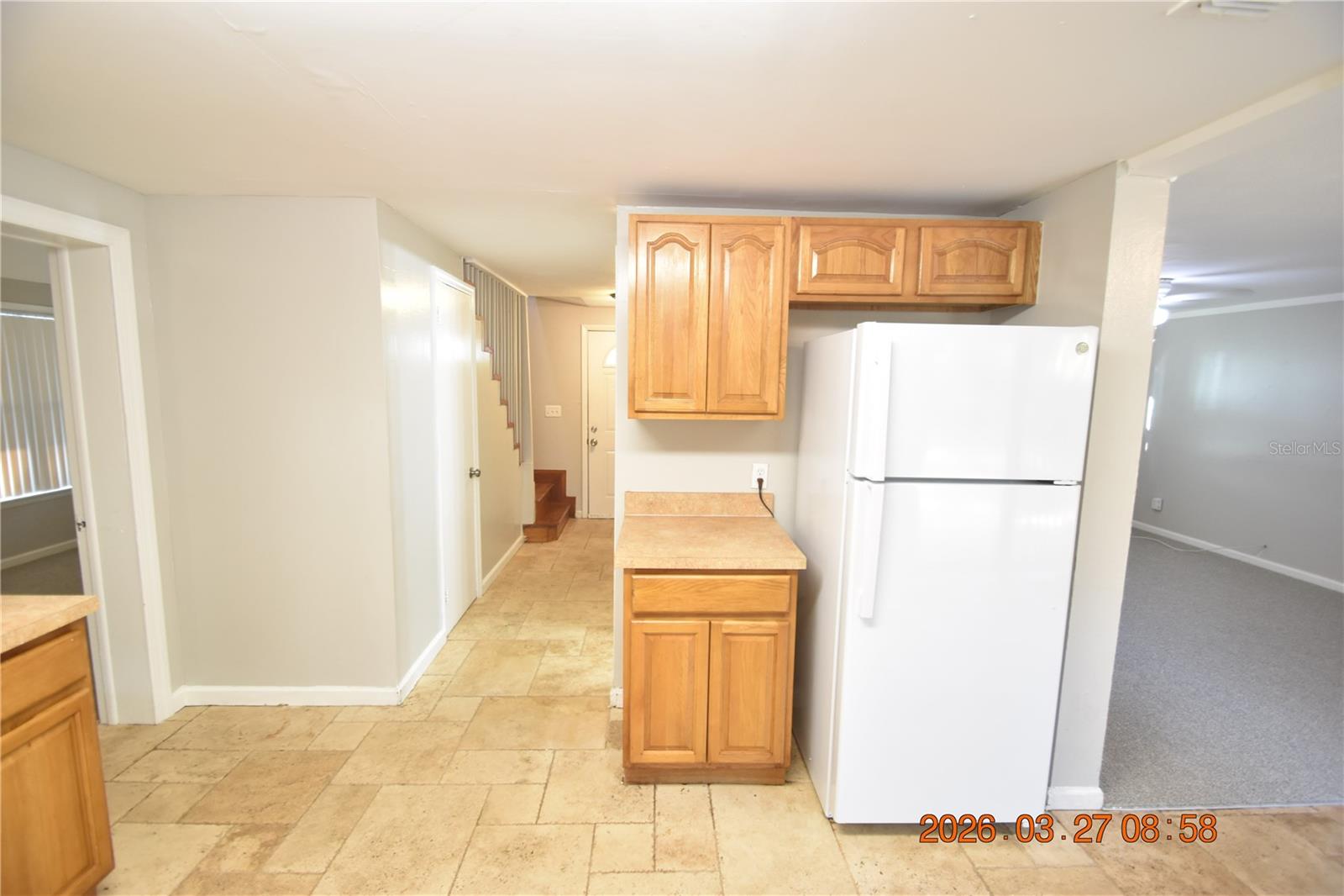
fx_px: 560
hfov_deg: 100.4
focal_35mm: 15
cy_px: 448
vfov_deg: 77.3
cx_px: 672
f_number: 3.5
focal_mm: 10
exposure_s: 1/20
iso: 800
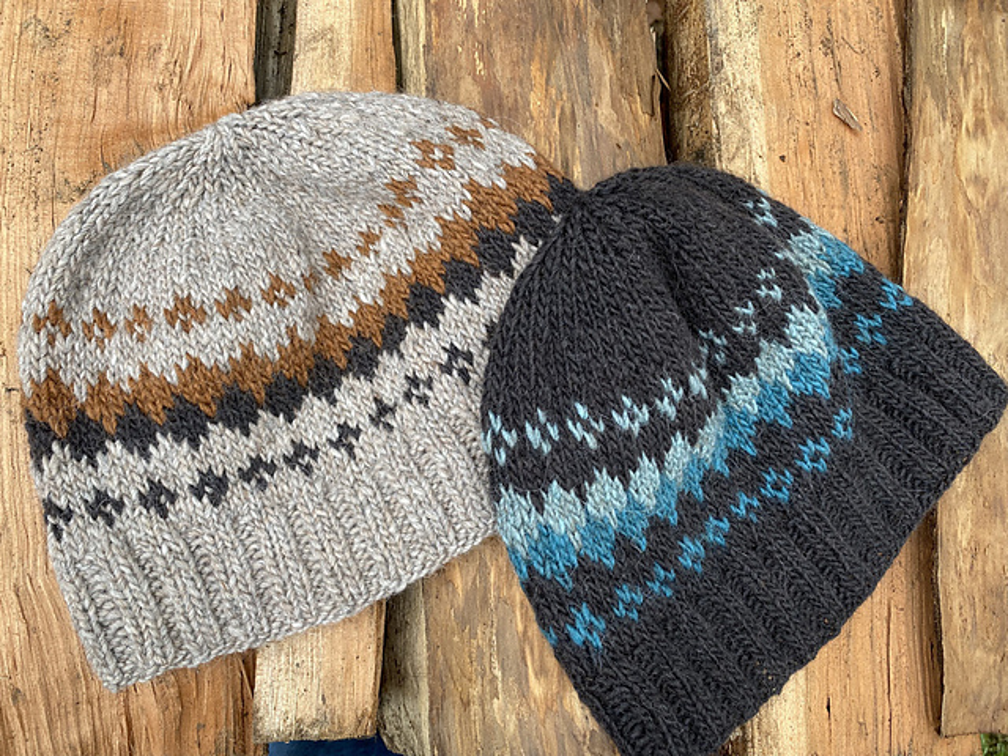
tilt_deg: -79.4
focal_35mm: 26
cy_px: 378
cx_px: 504
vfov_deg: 53.1
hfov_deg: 67.3
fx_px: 757
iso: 32
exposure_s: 1/407
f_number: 1.8
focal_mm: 4.25
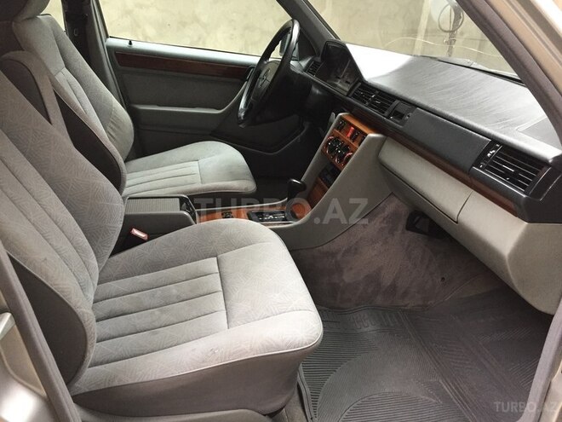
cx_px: 281
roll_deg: -7.5
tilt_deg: -23.7
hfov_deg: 61.7
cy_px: 211
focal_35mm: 29
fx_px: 471
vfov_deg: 48.2
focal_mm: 4.15
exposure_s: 1/33
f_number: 2.2
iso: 80
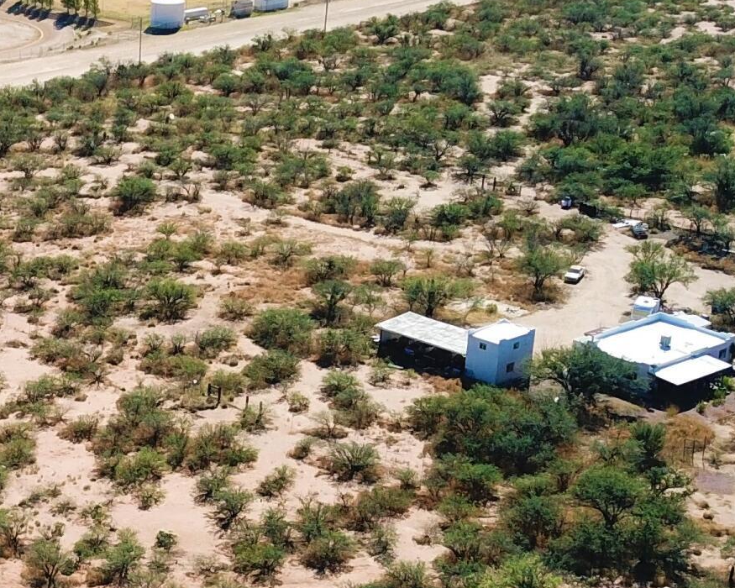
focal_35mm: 87
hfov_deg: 20.9
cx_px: -72
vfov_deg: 17.6
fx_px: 1893
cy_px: 375
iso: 100
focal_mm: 4.73
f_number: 2.2
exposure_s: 1/1206
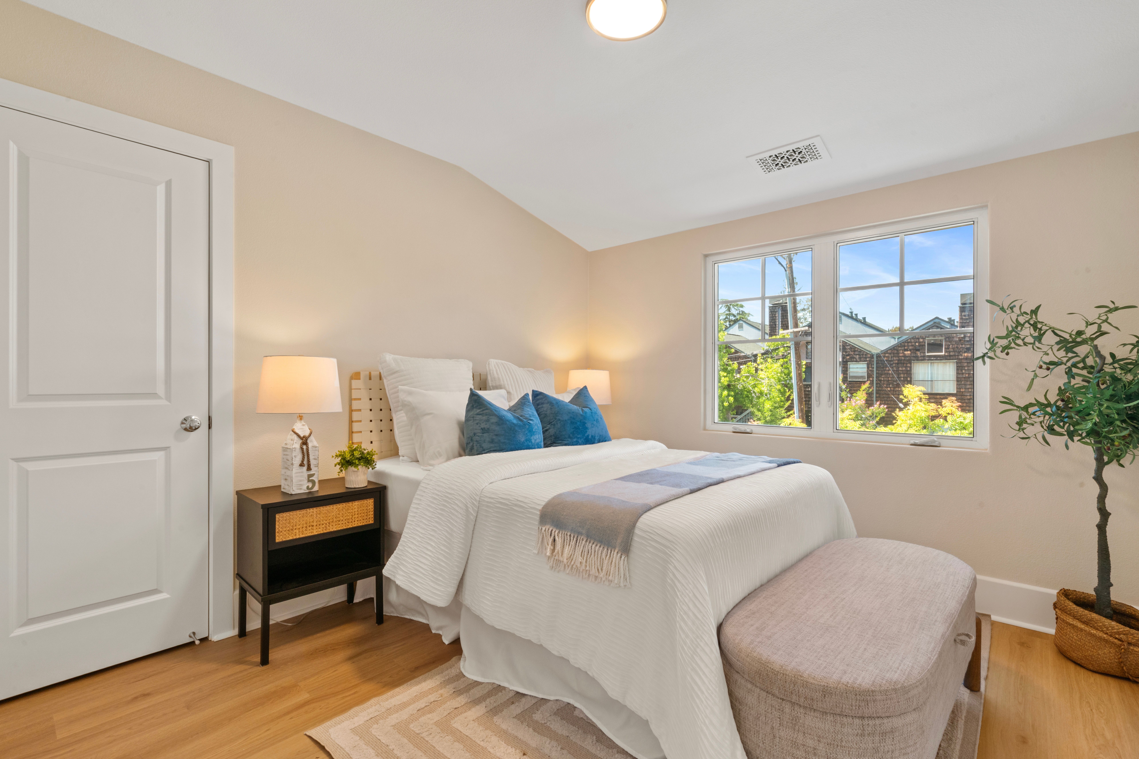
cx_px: 570
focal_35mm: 16
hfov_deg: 96.7
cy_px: 380
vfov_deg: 73.8
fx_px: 506
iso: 400
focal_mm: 16
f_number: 16
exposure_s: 1/4
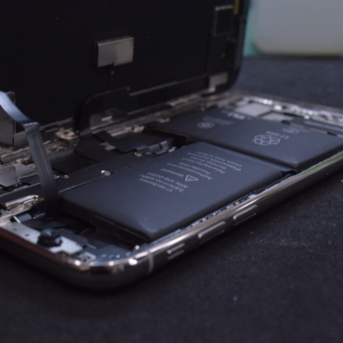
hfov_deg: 31.6
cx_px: 184
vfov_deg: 31.6
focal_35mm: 54
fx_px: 605
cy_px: 170
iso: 1600
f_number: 8
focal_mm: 28
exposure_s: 1/100
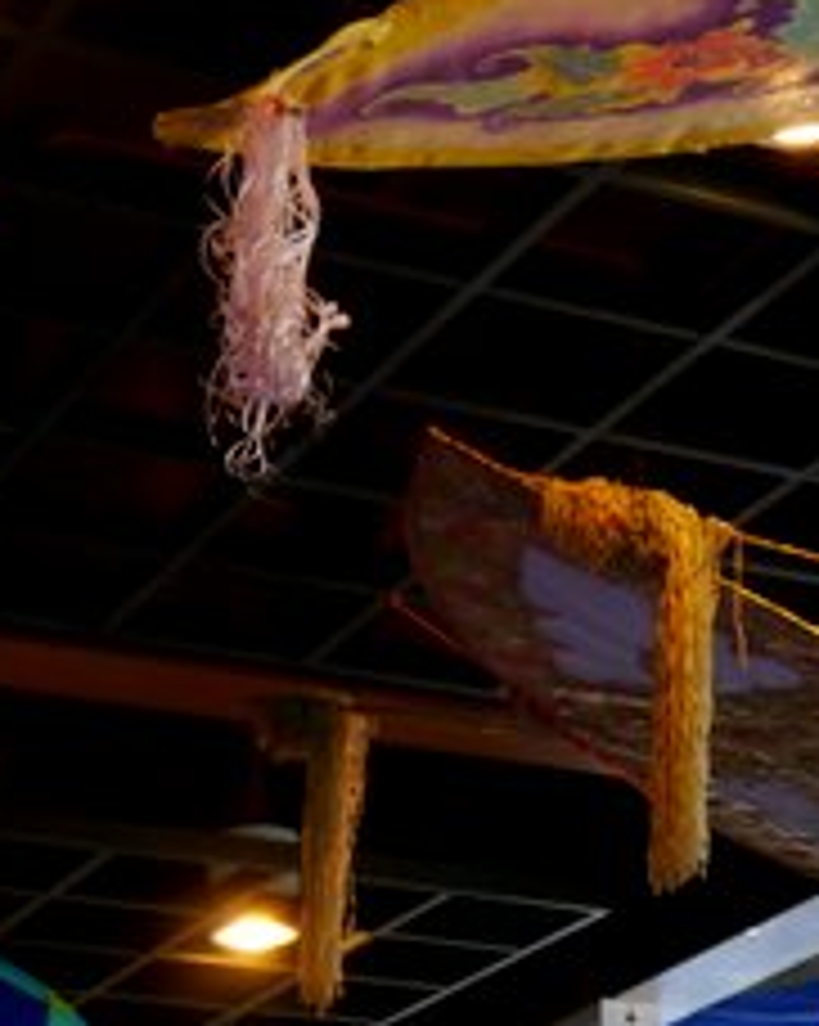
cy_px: 616
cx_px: 1030
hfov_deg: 13.8
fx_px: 3277
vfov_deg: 17.8
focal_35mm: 108
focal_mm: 14
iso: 400
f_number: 3.5
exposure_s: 1/60
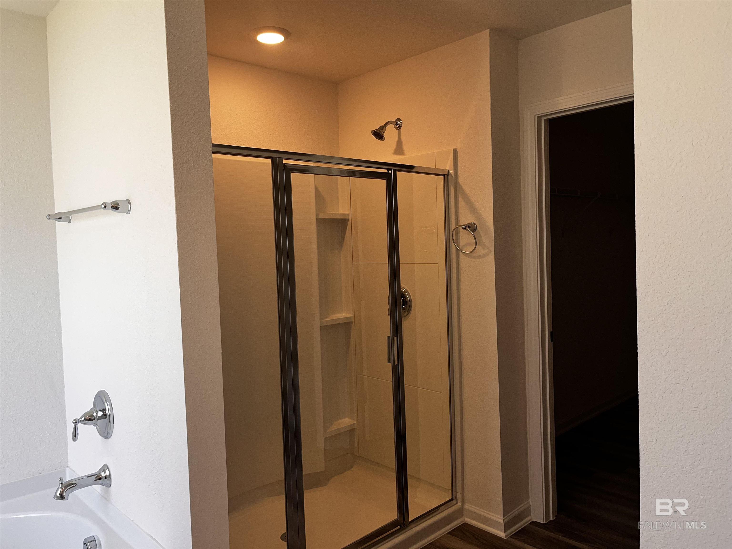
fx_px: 550
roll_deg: +2.4
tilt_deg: -1.6
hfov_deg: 67.3
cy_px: 274
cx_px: 366
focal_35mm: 26
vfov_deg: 53.1
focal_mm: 5.1
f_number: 1.6
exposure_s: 1/120
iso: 50
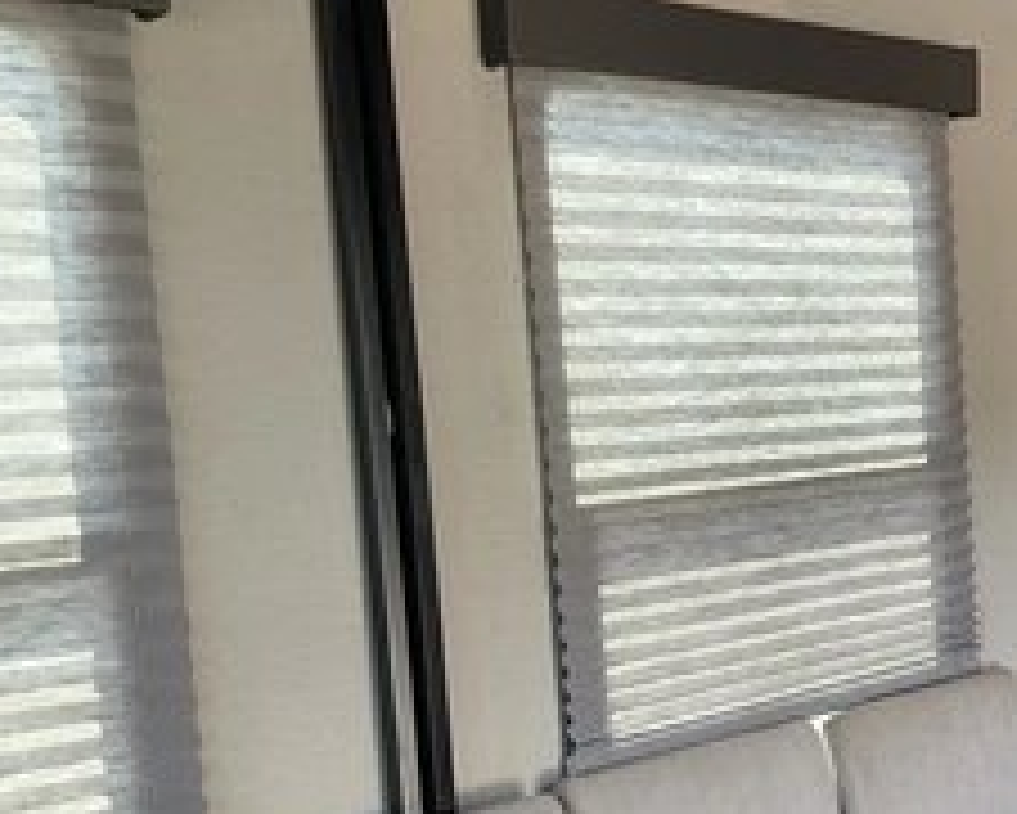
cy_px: 526
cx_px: 886
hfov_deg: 35.4
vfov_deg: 30.1
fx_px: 1506
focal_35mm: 50
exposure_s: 1/84
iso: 64
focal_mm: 3
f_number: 1.8
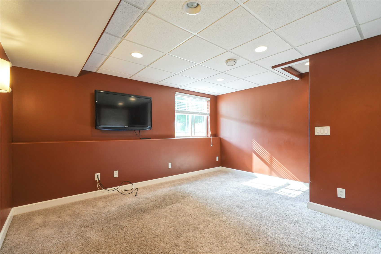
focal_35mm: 16
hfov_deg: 96.7
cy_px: 127
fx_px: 169
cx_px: 190
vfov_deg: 73.7
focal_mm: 16
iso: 400
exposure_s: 1/10
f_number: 10
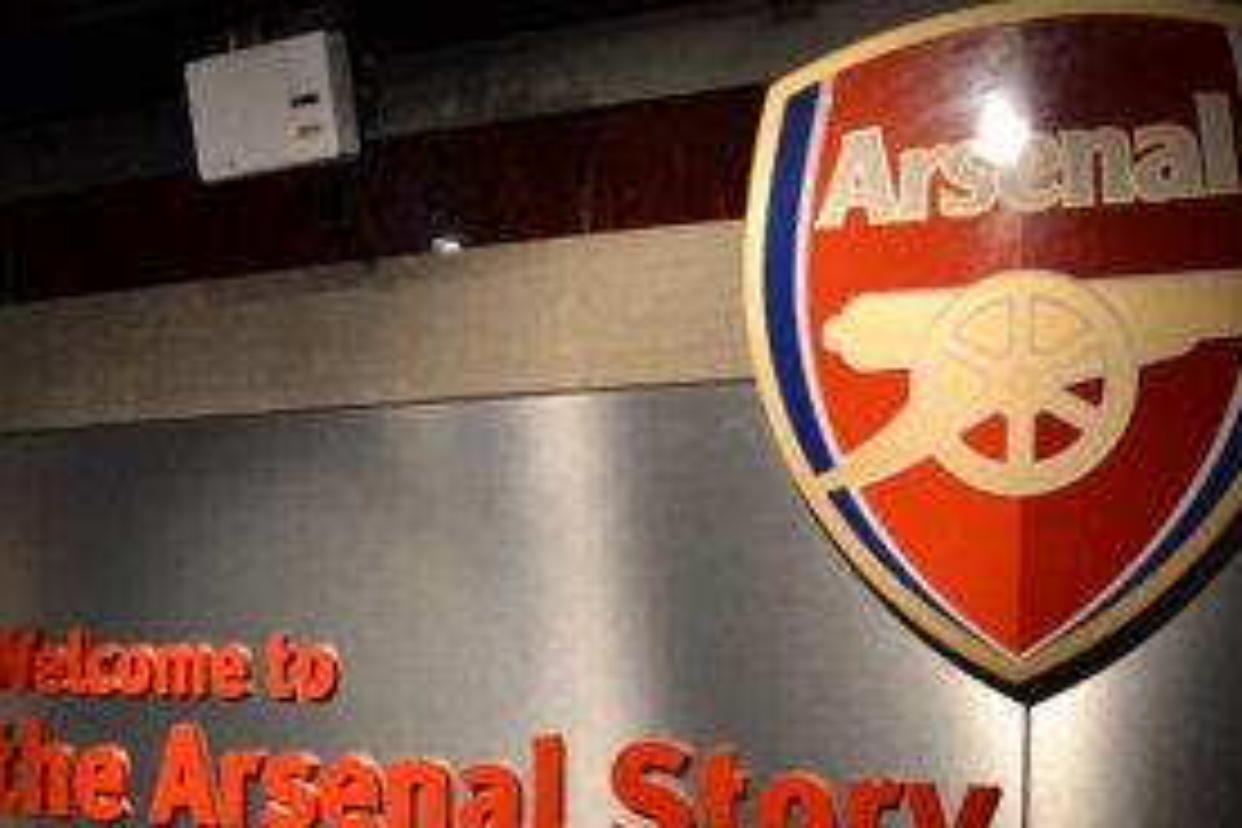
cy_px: 684
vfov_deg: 27.9
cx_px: 500
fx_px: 1621
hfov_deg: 41.7
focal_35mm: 47
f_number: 3.5
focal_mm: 18
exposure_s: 1/25
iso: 400
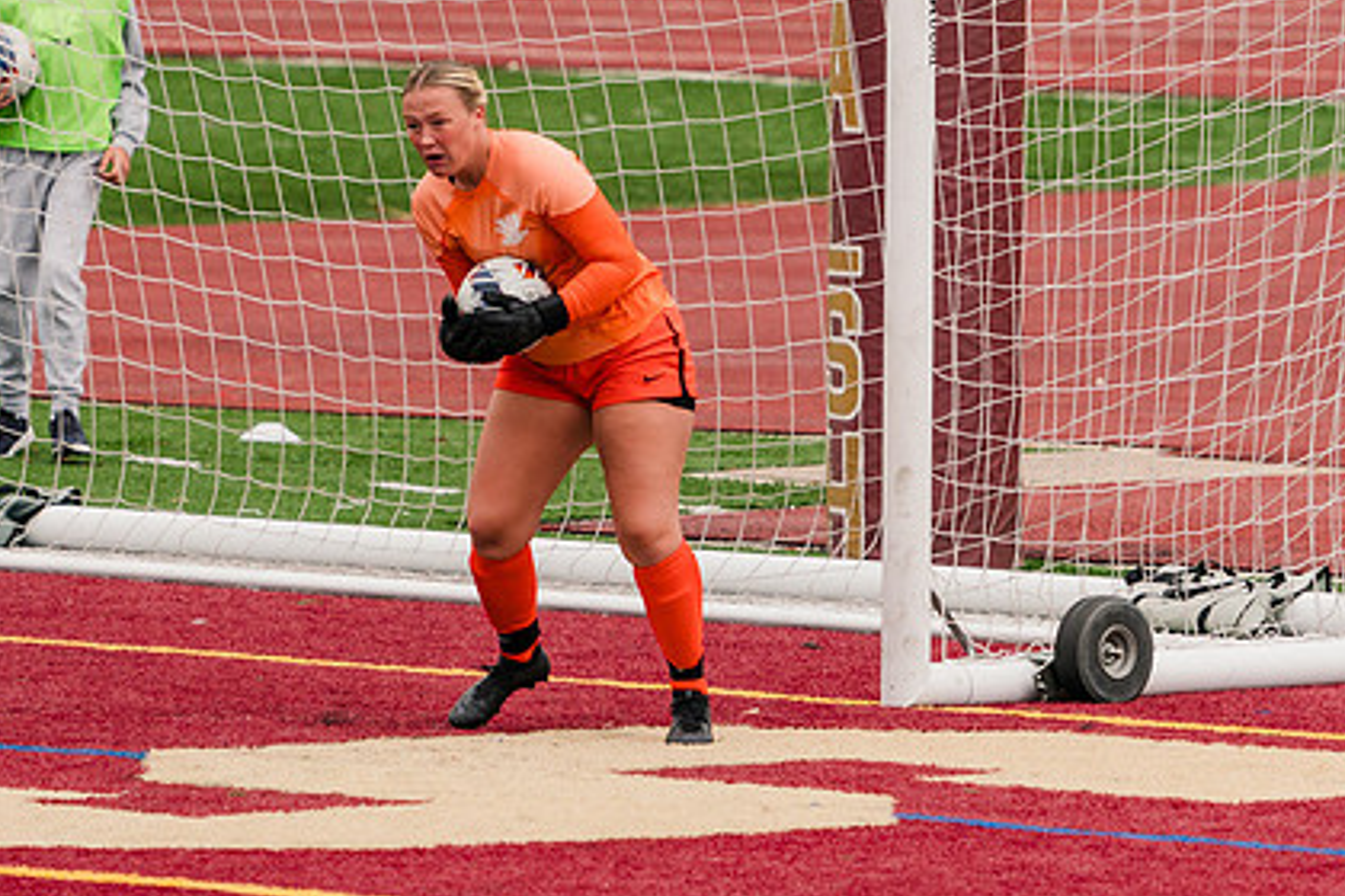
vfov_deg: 1.7
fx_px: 29662
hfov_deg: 2.6
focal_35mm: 794
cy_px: 341
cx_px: 610
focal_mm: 459
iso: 500
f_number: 6.3
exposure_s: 1/1600
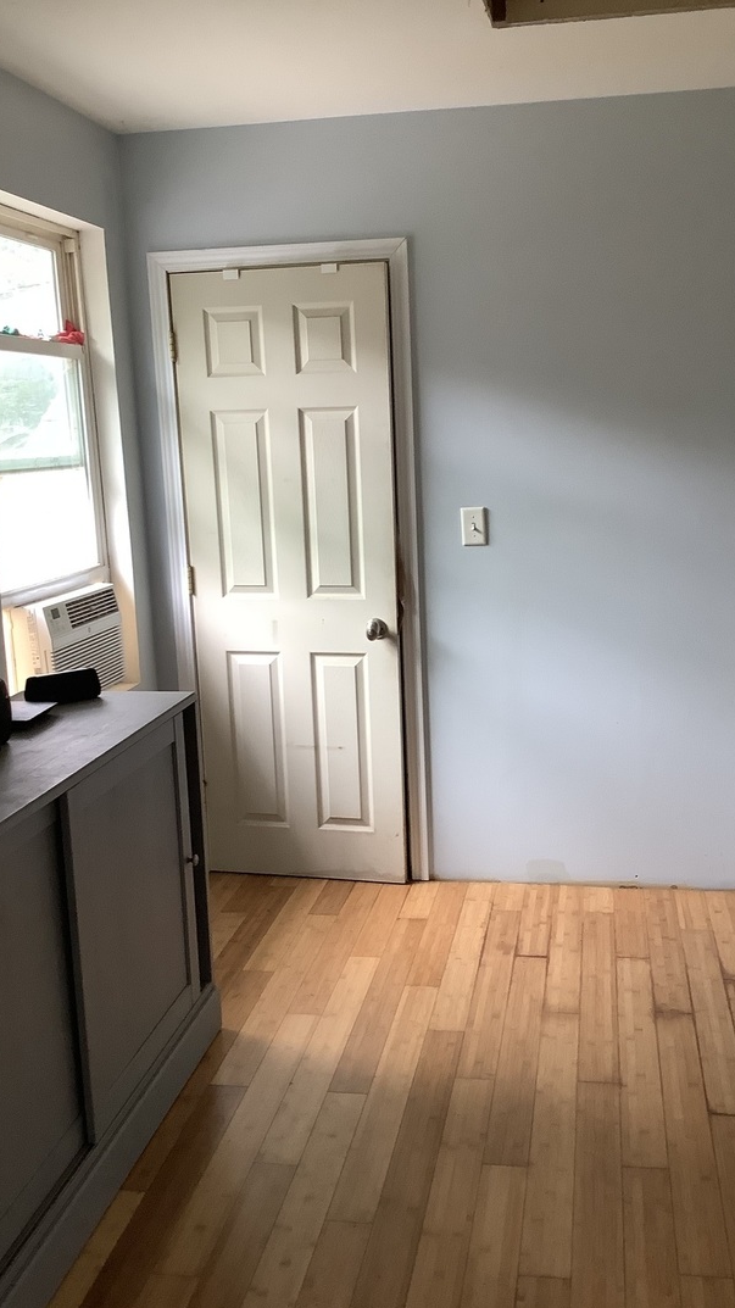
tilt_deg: -10.9
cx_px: 418
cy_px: 656
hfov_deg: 34.6
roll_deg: +1.5
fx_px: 1179
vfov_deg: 58.0
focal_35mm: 34
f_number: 2.4
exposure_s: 1/50
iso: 125
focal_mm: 3.3
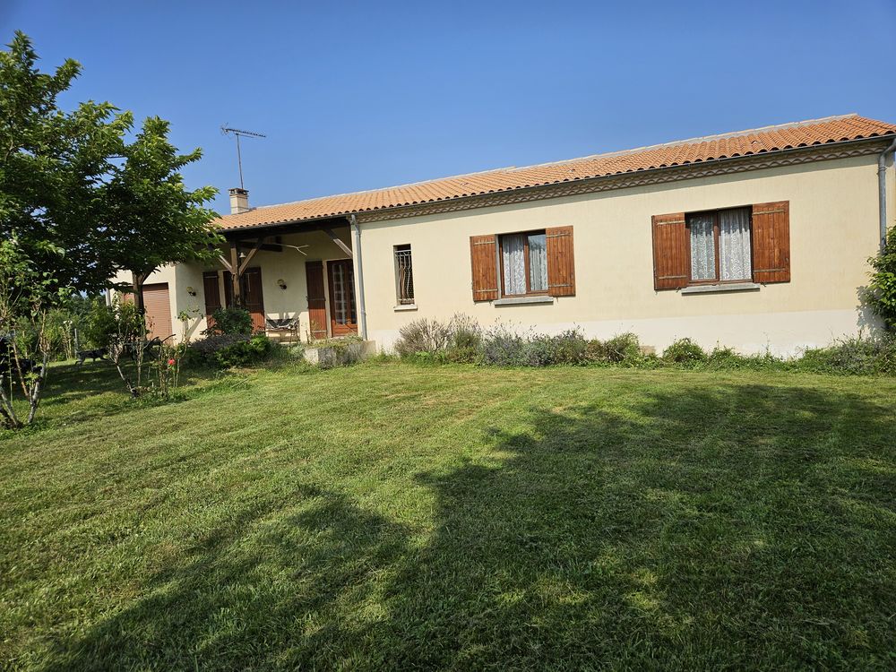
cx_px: 448
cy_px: 336
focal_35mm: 23
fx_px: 595
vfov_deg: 58.9
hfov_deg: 73.9
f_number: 1.8
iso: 25
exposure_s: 1/3687
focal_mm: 5.4
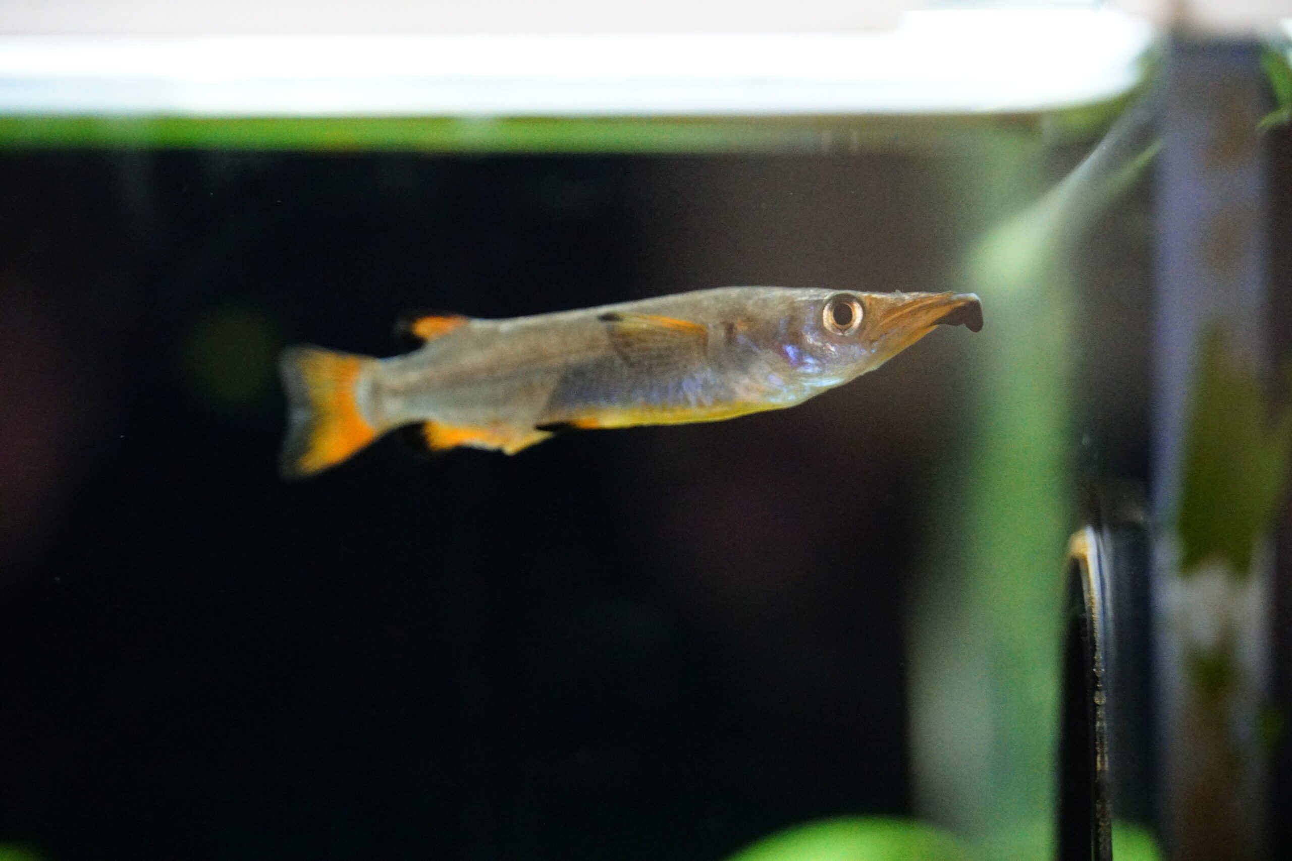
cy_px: 430
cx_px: 646
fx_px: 7267
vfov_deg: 6.8
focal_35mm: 202
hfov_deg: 10.2
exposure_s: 1/200
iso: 10000
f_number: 5.6
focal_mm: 135
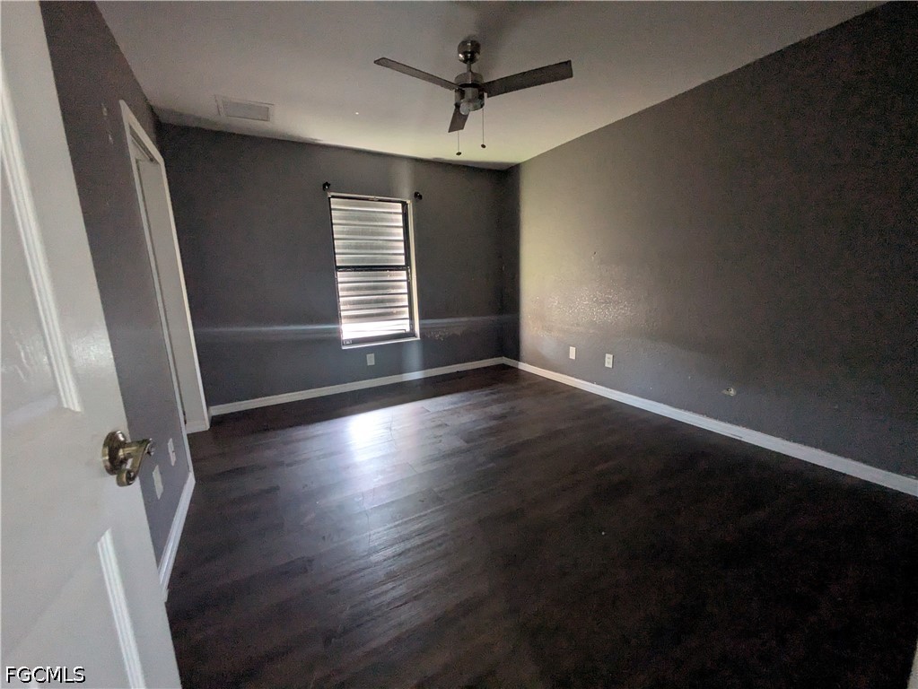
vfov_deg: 85.7
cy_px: 344
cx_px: 459
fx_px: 371
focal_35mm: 14
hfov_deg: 102.0
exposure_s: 1/24
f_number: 2.2
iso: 447
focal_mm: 1.83
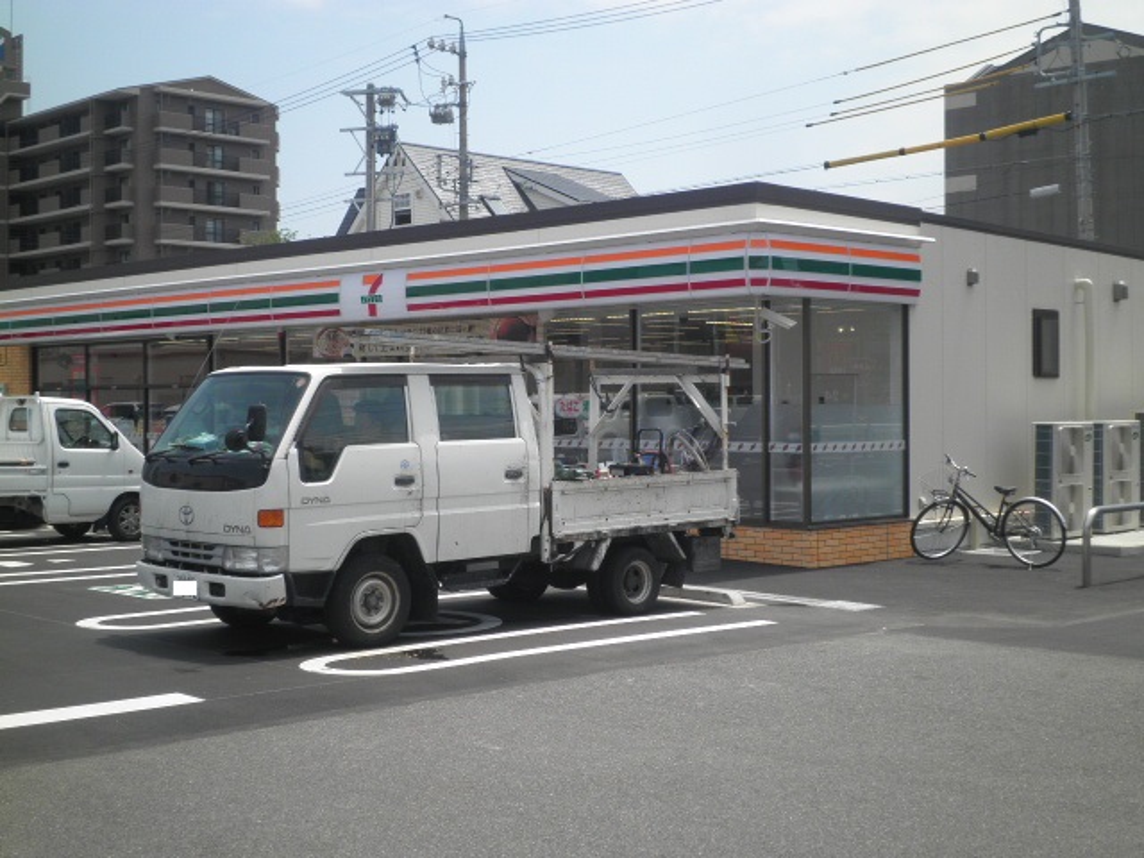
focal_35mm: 47
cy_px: 429
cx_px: 572
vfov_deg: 30.9
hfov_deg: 40.4
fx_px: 1553
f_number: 9.6
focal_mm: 8.3
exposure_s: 1/100
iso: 64
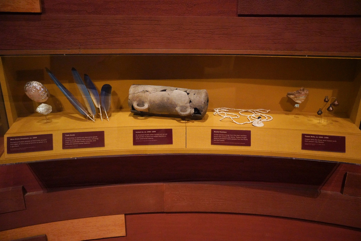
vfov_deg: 46.4
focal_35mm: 28
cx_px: 180
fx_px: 281
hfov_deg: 65.5
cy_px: 120
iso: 12800
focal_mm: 28
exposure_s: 1/100
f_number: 4
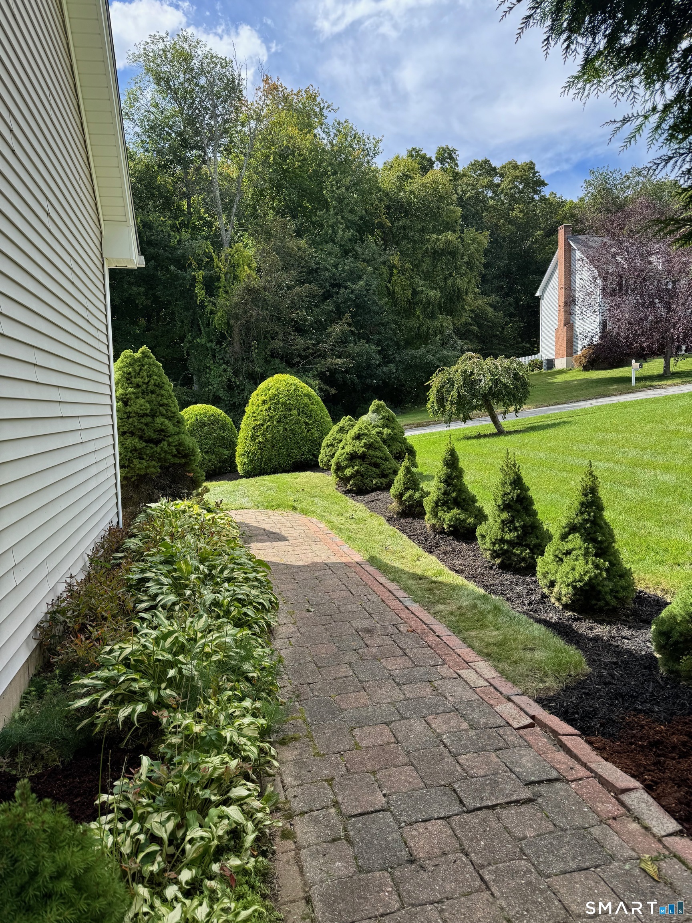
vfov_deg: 71.6
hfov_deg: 56.8
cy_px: 462
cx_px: 346
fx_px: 640
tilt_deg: -4.2
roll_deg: +1.8
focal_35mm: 24
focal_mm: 6.76
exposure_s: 1/1311
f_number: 1.78
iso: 80
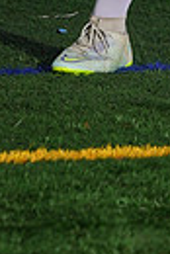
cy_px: -293
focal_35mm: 1125
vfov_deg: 1.8
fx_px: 7947
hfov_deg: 1.2
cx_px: 44
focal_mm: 253
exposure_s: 1/200
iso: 320
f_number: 5.6
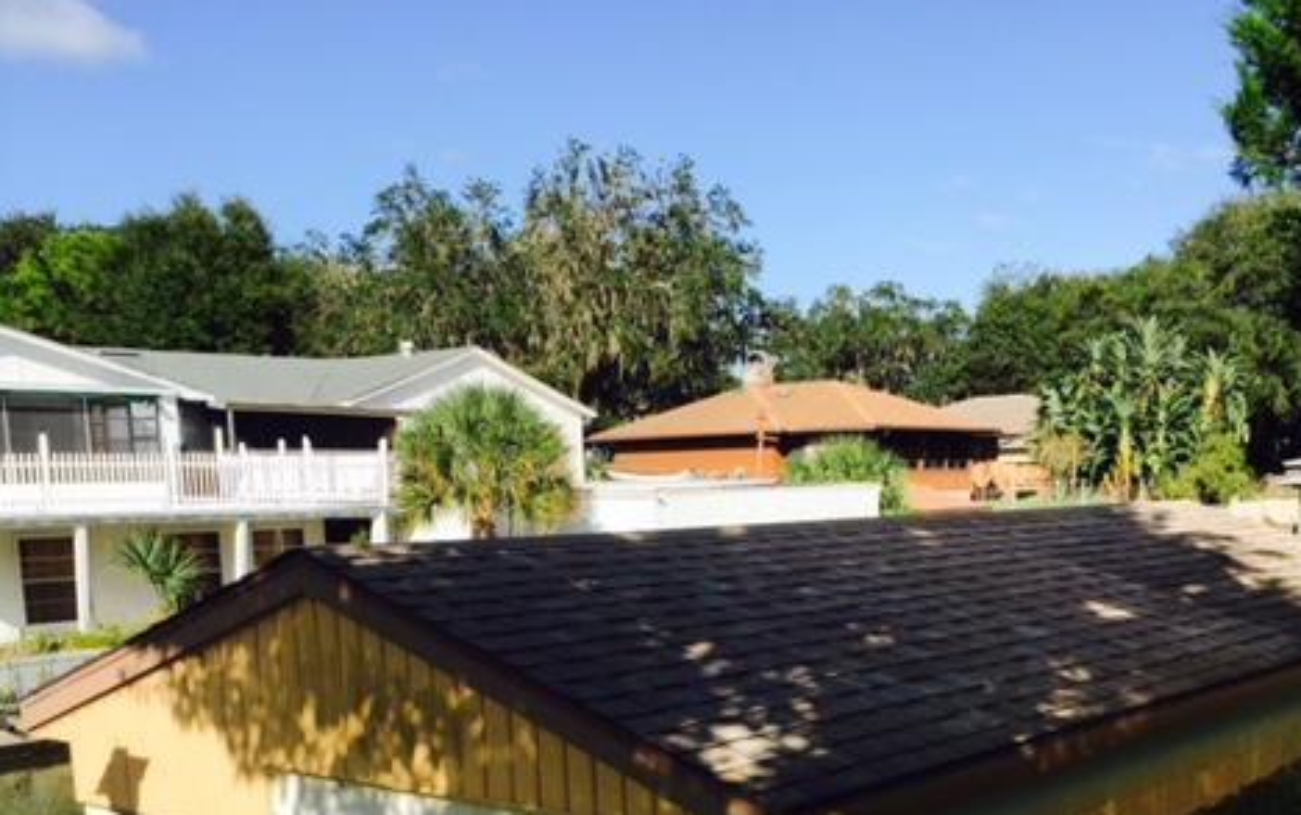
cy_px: 776
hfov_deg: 47.2
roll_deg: +0.8
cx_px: 659
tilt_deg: -10.8
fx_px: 1490
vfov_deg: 29.0
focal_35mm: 42
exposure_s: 1/1883
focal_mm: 4.15
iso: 32
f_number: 2.2
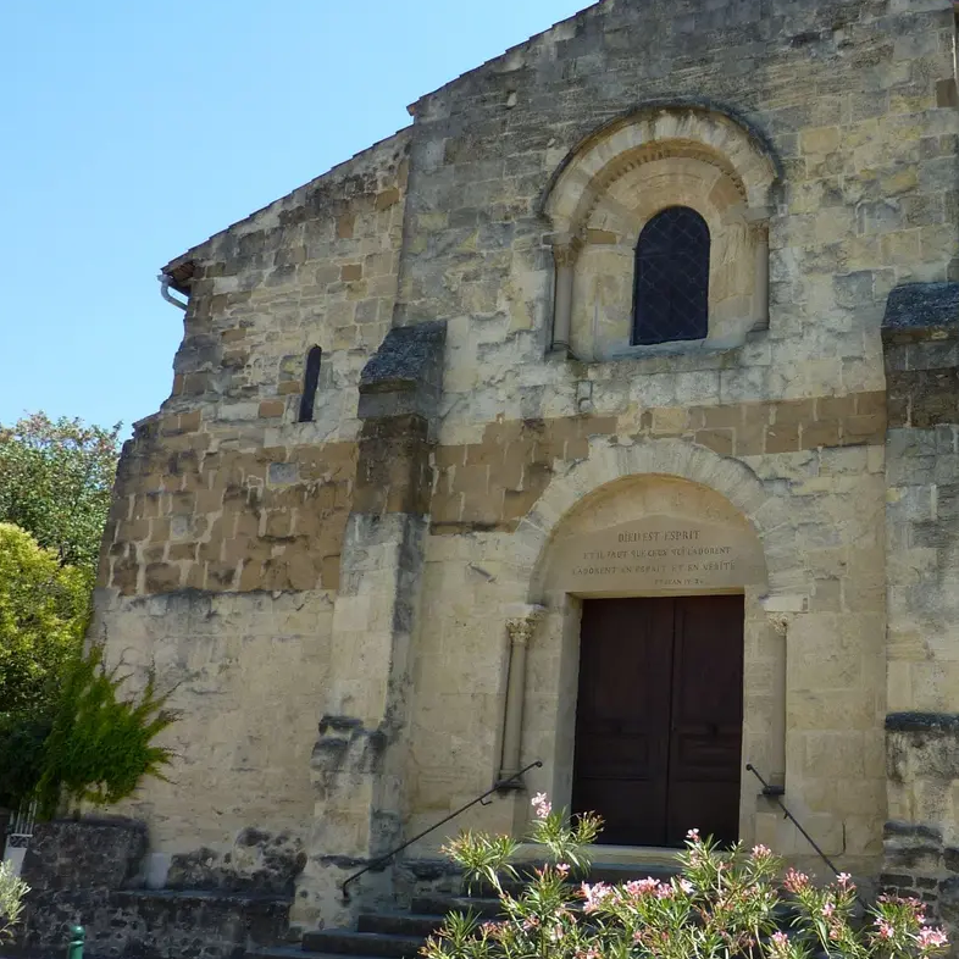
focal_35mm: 36
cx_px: 739
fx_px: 1128
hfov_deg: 44.2
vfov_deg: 46.0
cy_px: 482
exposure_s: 1/320
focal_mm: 4.1
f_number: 4
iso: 80
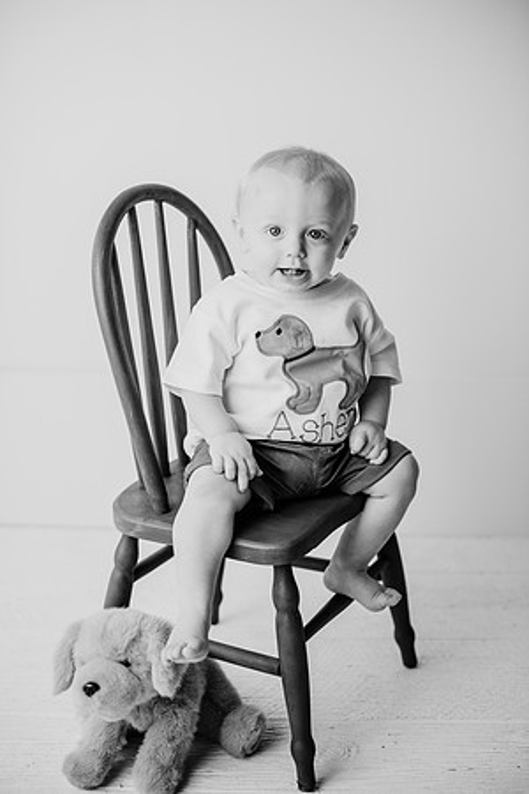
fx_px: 1102
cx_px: 264
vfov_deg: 39.6
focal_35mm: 50
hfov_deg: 27.0
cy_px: 397
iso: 100
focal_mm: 50
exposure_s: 1/160
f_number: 2.5
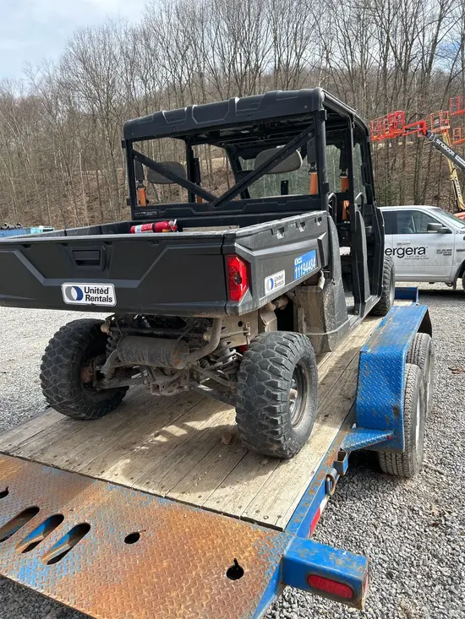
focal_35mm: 26
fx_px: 466
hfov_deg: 53.1
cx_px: 232
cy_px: 310
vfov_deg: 67.3
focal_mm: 5.7
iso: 50
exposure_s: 1/1468
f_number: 1.5
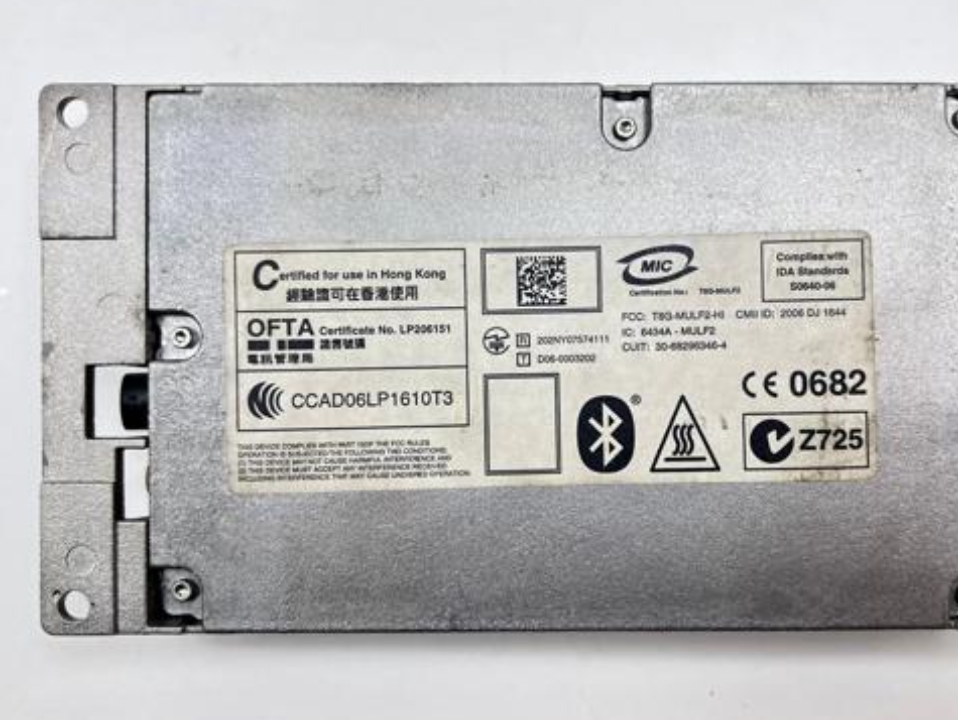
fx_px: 969
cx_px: 545
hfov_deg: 52.4
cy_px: 361
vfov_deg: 40.7
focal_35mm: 35
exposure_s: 1/128
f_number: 1.5
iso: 32
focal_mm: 5.7
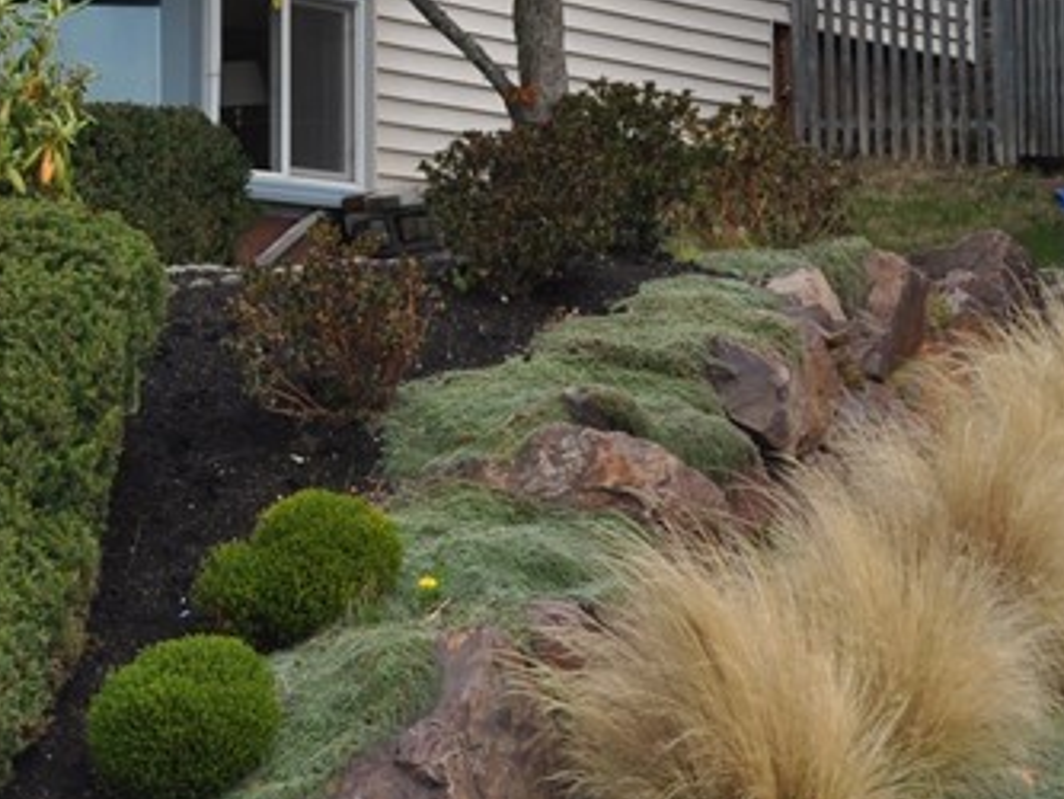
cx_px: -613
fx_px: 4920
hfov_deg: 11.7
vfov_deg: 9.2
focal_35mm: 160
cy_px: -48
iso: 200
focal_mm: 34
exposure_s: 1/200
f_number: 8
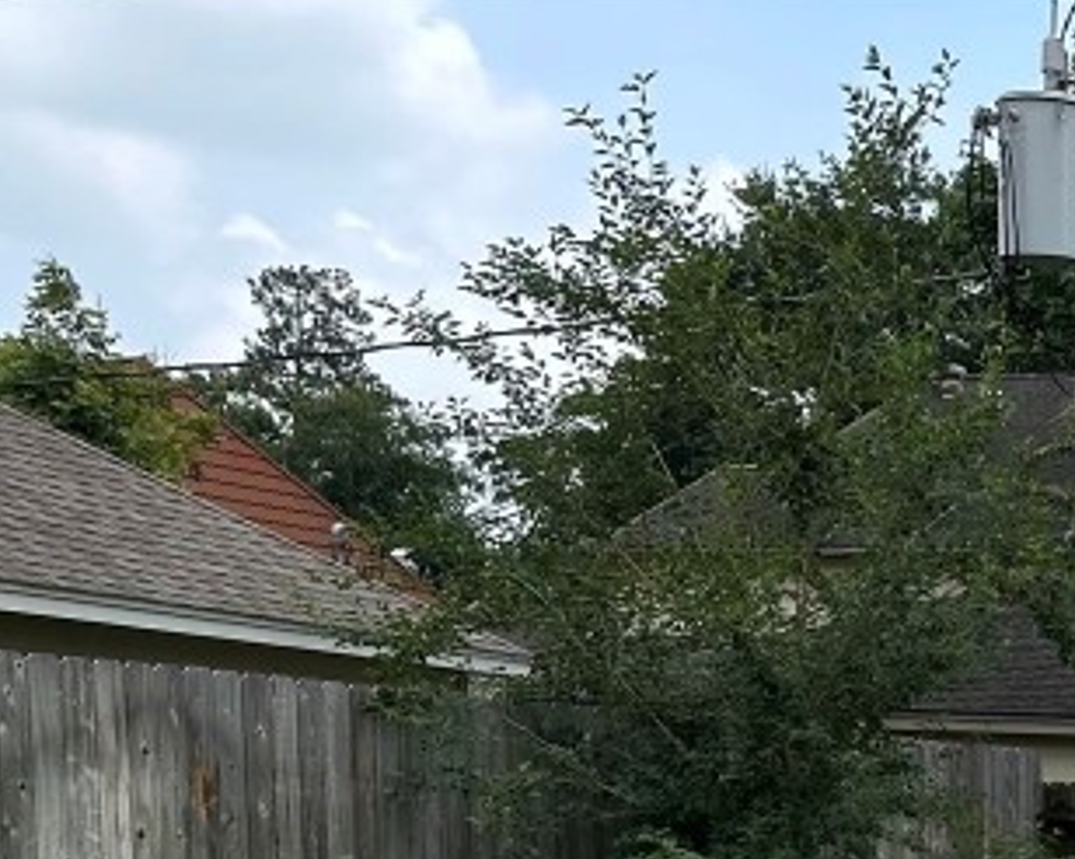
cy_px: 1323
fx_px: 2480
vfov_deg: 17.5
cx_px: 1396
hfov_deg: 22.0
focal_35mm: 78
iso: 80
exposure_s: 1/5000
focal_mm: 6.86
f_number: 1.78
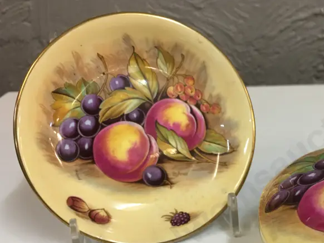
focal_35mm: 51
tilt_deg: -23.5
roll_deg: +0.0
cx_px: 258
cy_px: 185
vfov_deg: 28.1
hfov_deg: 36.2
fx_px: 478
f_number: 2.2
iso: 64
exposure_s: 1/33
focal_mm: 4.15
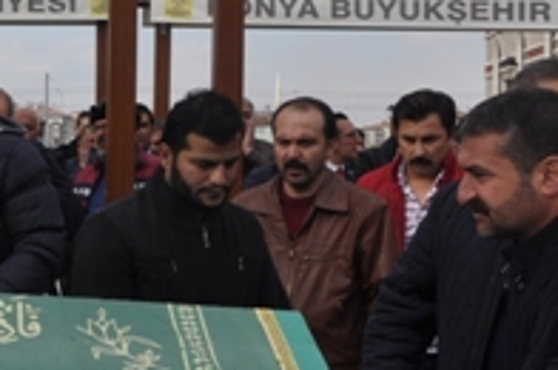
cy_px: 166
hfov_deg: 19.7
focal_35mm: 88
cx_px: -310
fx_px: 1362
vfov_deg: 15.5
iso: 200
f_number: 8
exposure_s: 1/250
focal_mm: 18
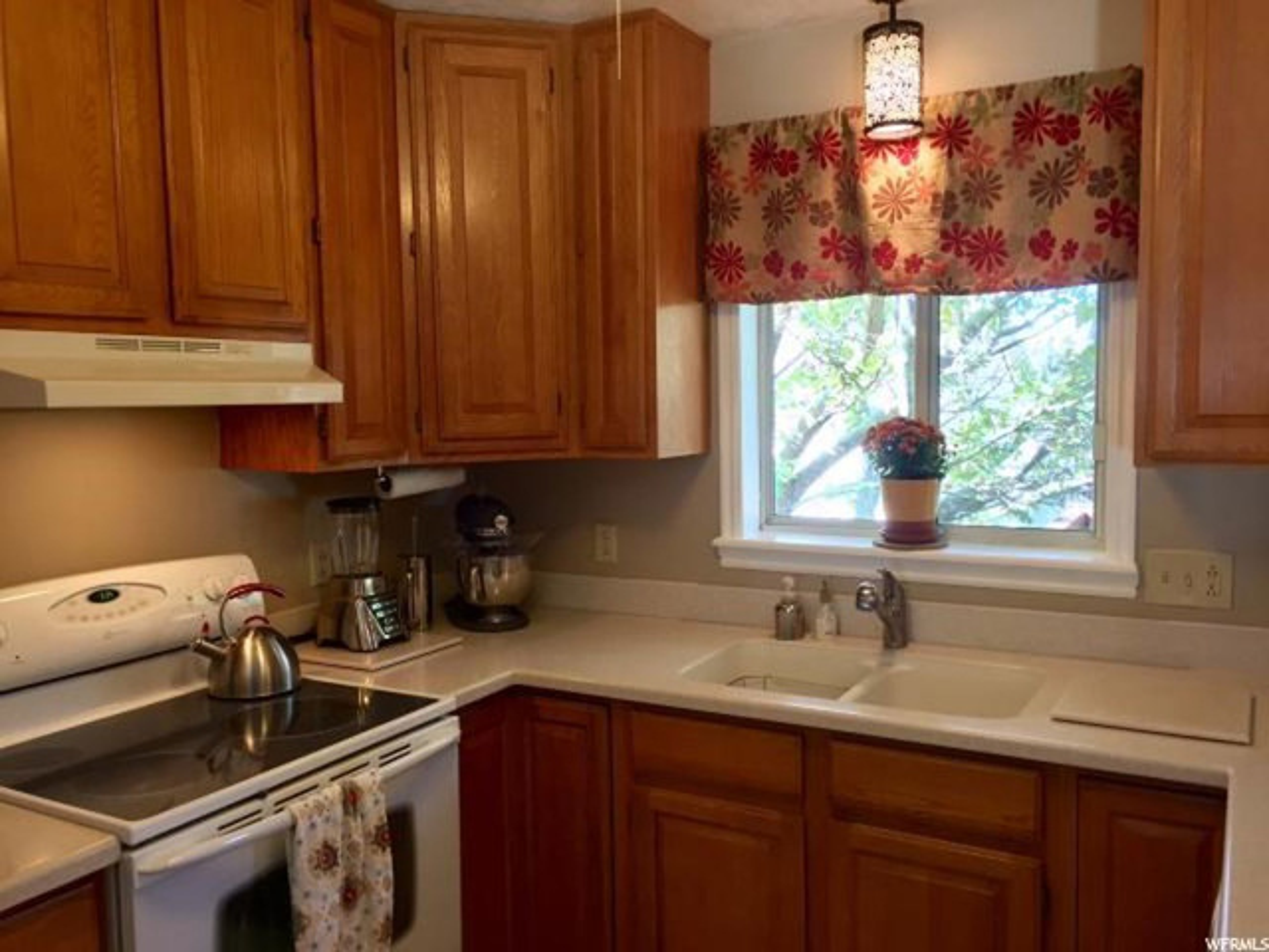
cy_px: 476
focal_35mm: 29
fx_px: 1063
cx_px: 634
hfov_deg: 61.7
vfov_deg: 48.2
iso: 64
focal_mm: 4.15
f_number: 2.2
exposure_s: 1/30
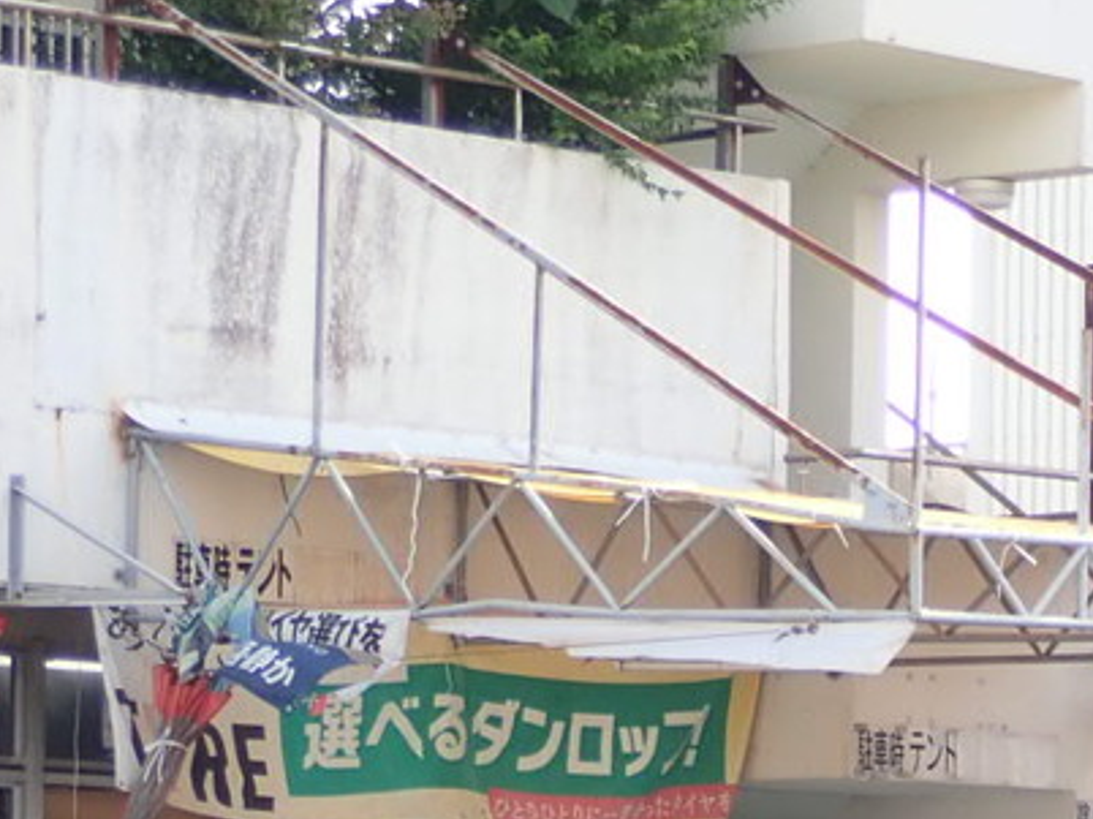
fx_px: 6437
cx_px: 1077
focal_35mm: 204
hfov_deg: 9.6
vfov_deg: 7.2
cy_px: 1039
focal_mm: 14.41
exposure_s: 1/160
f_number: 4.4
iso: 125
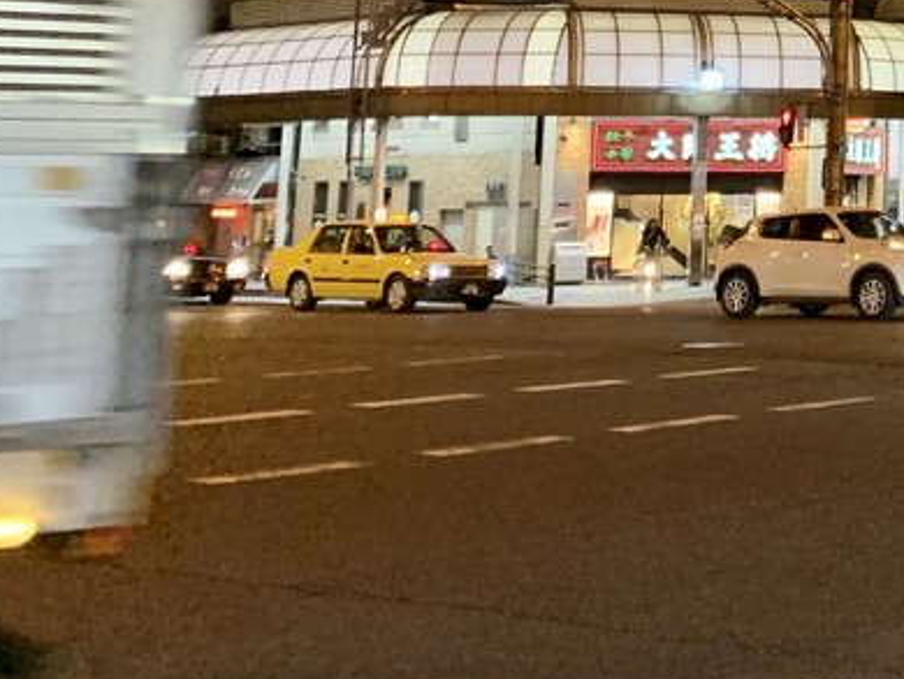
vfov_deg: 17.5
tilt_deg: +9.7
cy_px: -158
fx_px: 2090
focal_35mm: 80
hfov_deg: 22.1
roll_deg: +0.1
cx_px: 1152
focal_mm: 4.25
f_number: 1.8
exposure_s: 1/30
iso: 640
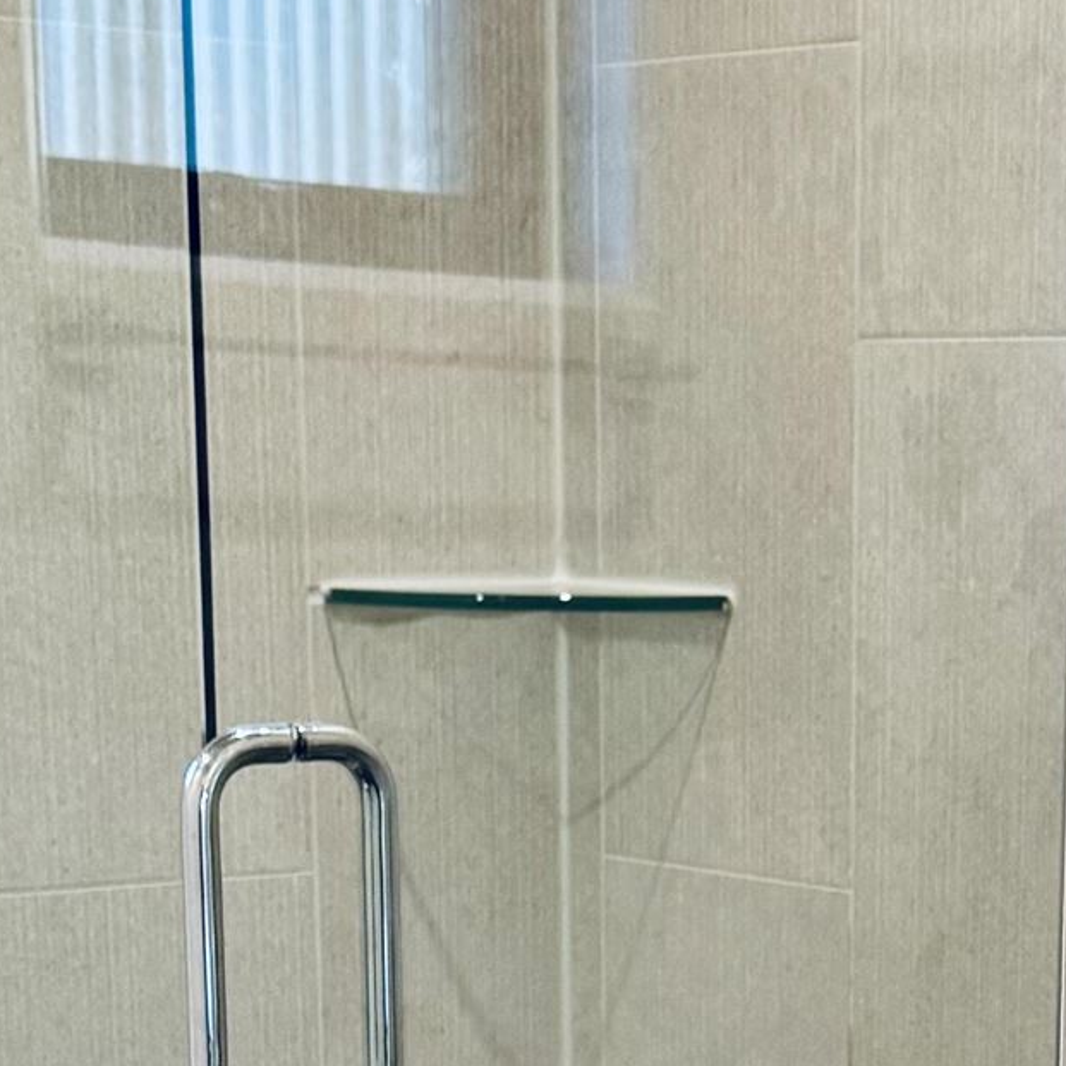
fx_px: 3658
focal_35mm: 105
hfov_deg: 16.4
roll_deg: +1.8
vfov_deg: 15.9
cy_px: 1291
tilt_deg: -13.5
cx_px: 910
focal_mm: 6.76
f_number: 1.78
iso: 160
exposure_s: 1/60
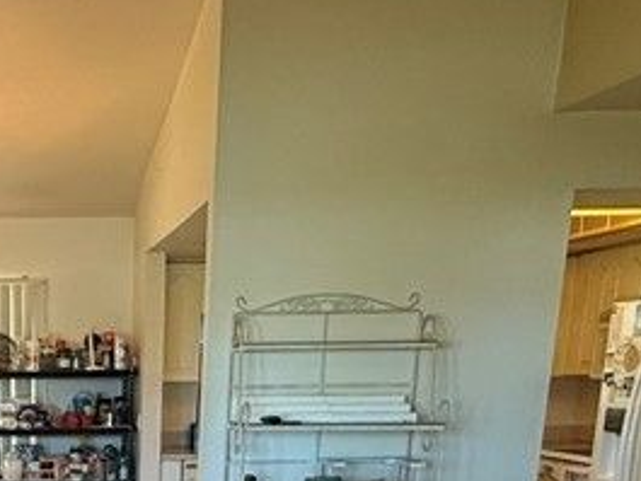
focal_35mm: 54
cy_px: 626
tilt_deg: -15.1
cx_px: 0
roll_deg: +0.4
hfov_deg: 32.6
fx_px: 1000
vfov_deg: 23.8
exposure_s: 1/120
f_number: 2.2
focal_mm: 2.22
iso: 400
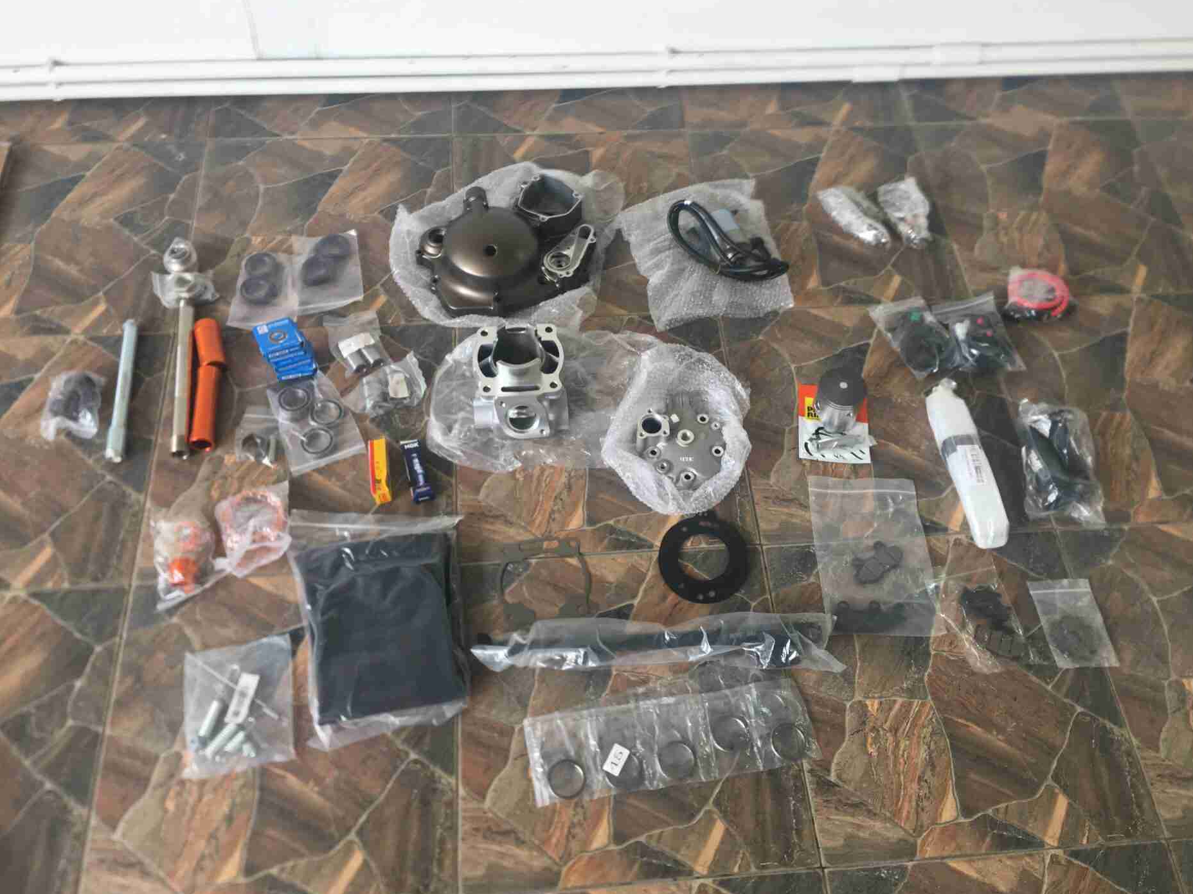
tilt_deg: -55.2
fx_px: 1034
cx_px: 616
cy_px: 460
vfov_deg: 46.8
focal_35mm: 30
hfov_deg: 60.0
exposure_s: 1/100
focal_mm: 4.15
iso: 40
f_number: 2.2
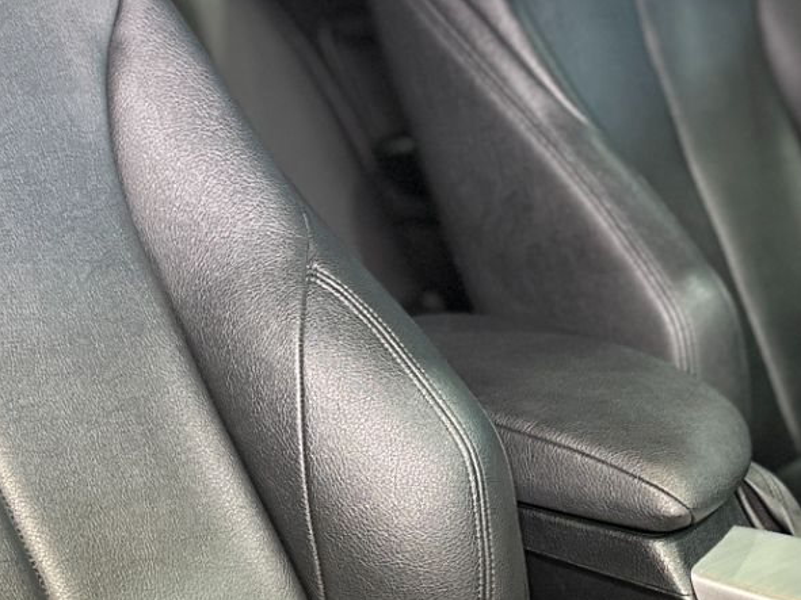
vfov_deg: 18.7
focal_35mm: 78
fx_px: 1805
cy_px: 508
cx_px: 339
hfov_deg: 25.0
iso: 800
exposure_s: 1/40
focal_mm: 6.86
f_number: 1.78
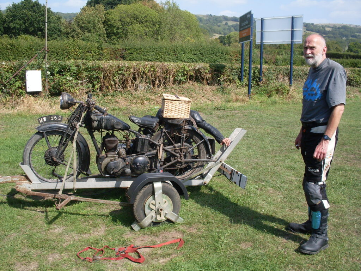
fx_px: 396
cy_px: 136
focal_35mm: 38
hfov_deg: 49.0
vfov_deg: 37.7
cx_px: 180
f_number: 8.4
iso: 80
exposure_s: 1/180
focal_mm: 6.3
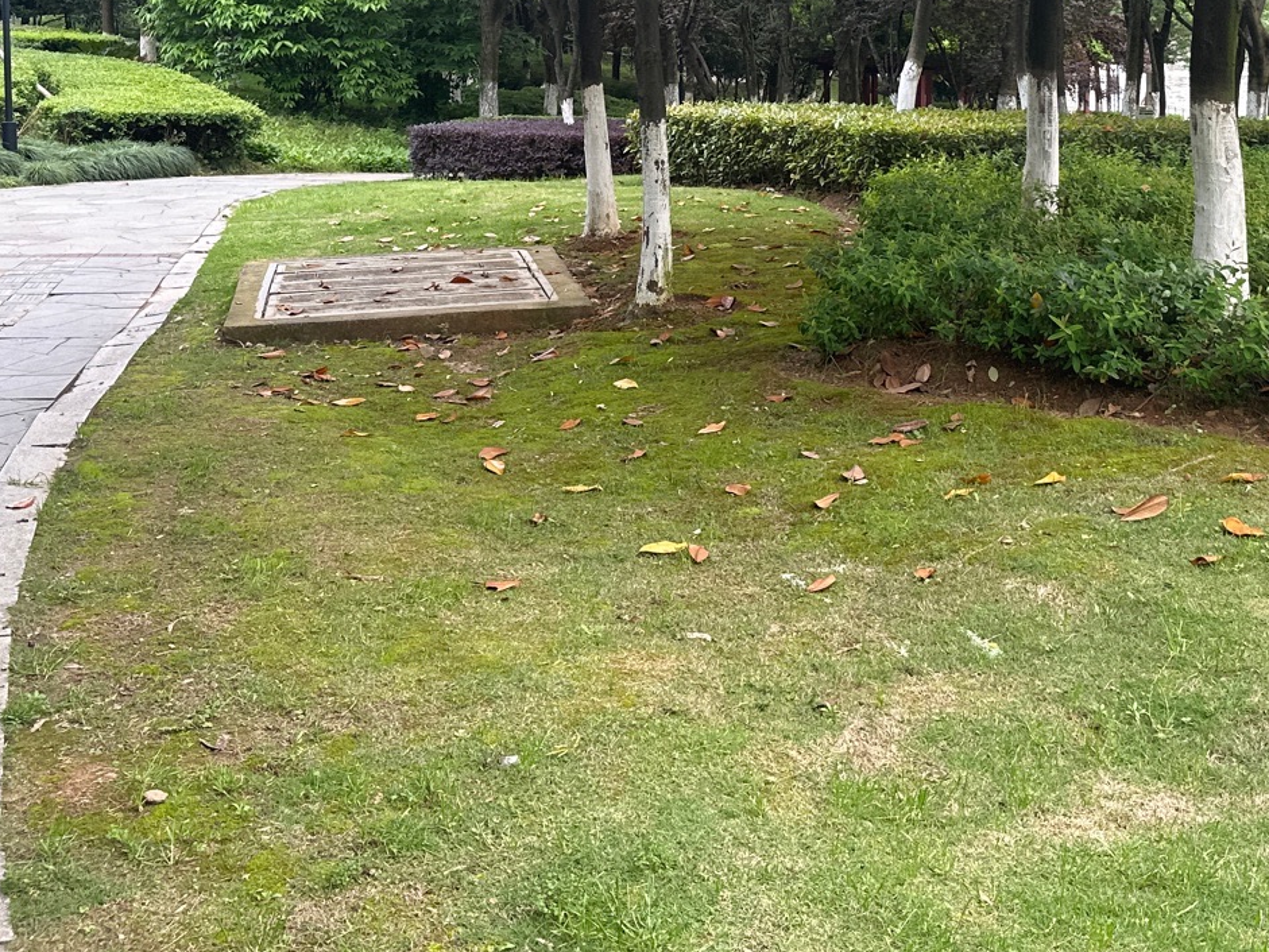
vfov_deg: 27.4
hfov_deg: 37.4
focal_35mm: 51
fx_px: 1870
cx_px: 743
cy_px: 67
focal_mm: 6.86
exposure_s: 1/234
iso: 80
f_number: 1.78
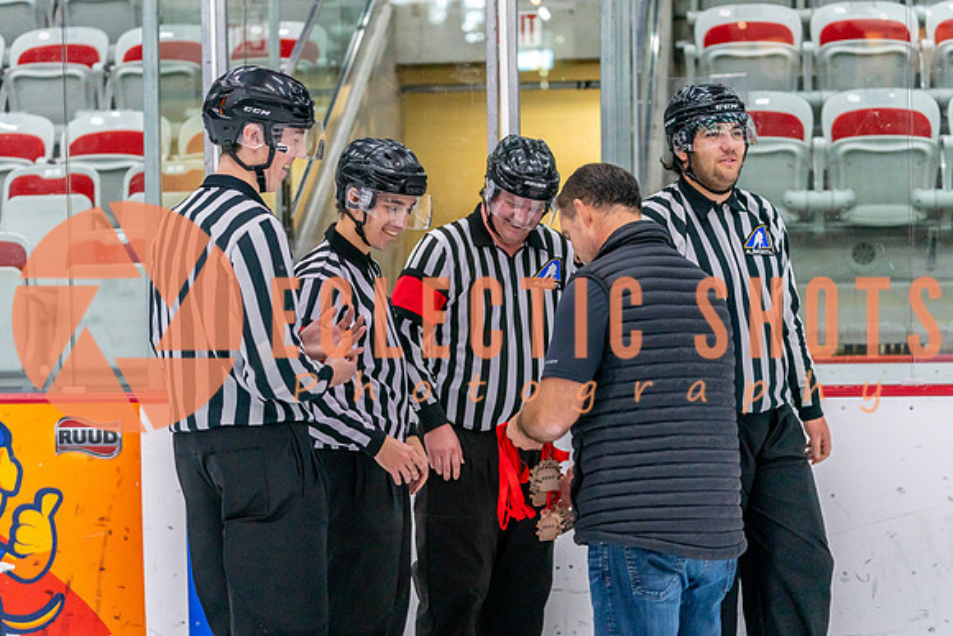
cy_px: 318
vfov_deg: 19.2
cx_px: 476
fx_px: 1880
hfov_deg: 28.4
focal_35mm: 71
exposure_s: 1/1250
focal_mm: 71
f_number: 2.8
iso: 3200
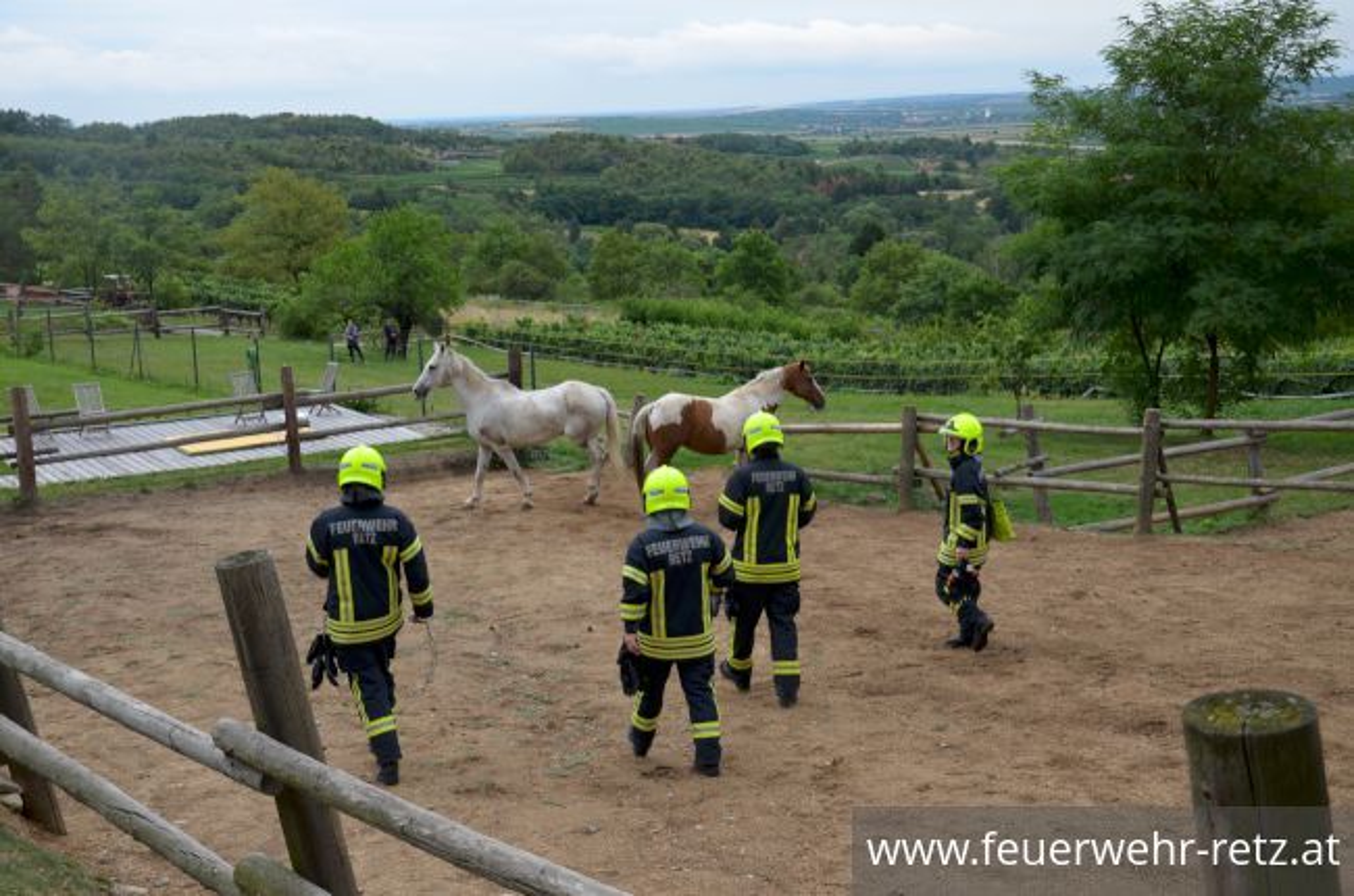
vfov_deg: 27.9
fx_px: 1801
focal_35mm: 48
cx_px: 677
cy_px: 448
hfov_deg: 41.2
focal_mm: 32
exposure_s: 1/160
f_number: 6.3
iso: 200
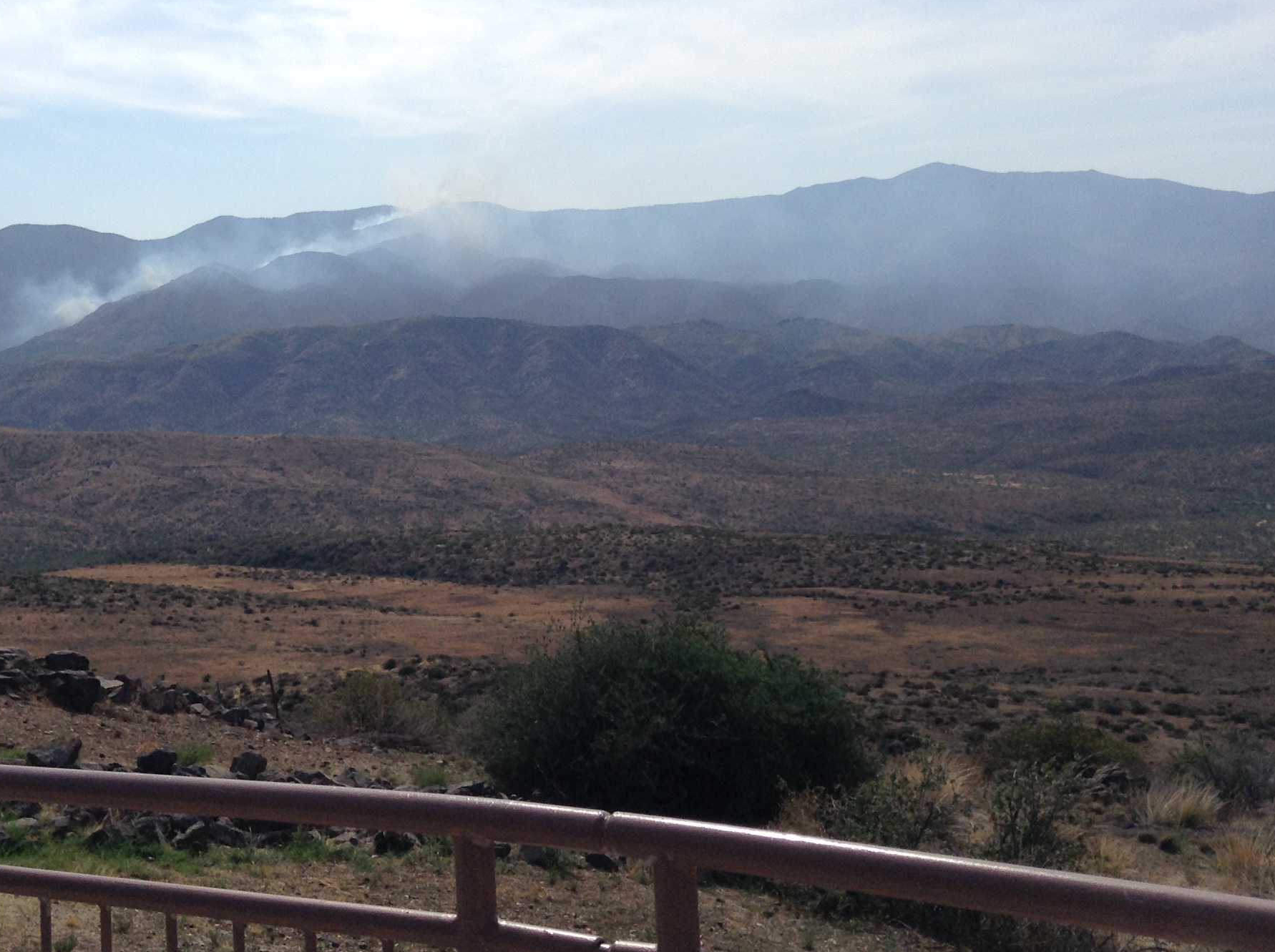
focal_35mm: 48
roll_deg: +0.6
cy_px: 357
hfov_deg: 39.4
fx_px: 1765
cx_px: 461
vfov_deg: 30.1
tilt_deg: -2.5
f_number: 2.4
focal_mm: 3.3
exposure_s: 1/2415
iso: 25
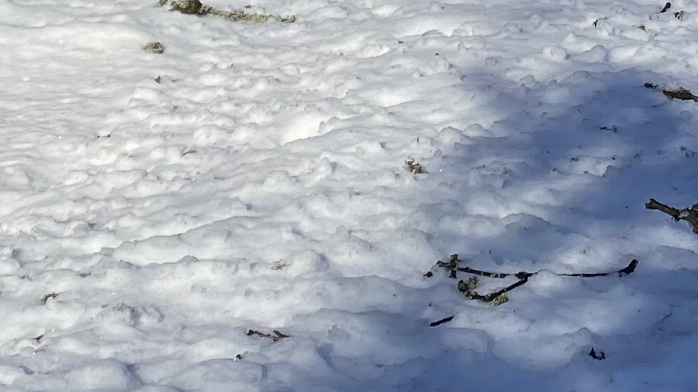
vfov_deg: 9.2
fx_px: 2313
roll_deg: +0.3
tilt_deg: +1.4
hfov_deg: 16.8
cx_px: 714
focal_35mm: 125
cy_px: -355
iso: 32
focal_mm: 4.25
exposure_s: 1/3125
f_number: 1.8
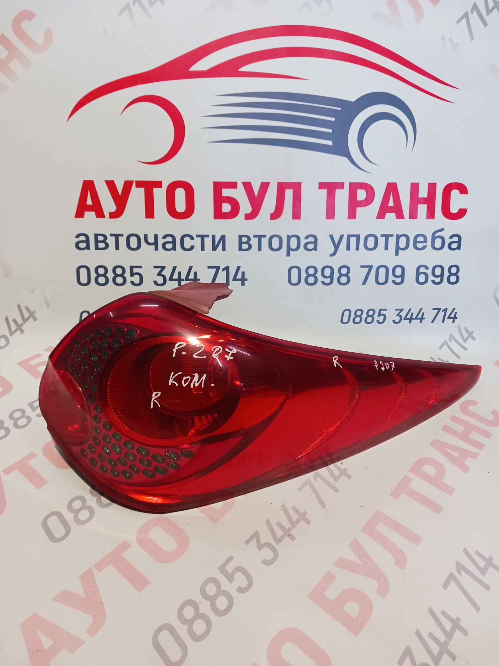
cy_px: 333
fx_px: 519
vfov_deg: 65.3
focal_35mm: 27
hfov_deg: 51.4
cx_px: 250
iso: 200
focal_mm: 4
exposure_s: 1/50
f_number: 1.8
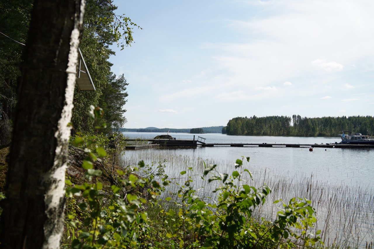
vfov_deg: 37.8
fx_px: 364
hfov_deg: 54.4
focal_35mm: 35
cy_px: 124
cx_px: 187
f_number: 4.5
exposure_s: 1/1250
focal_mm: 35
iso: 100
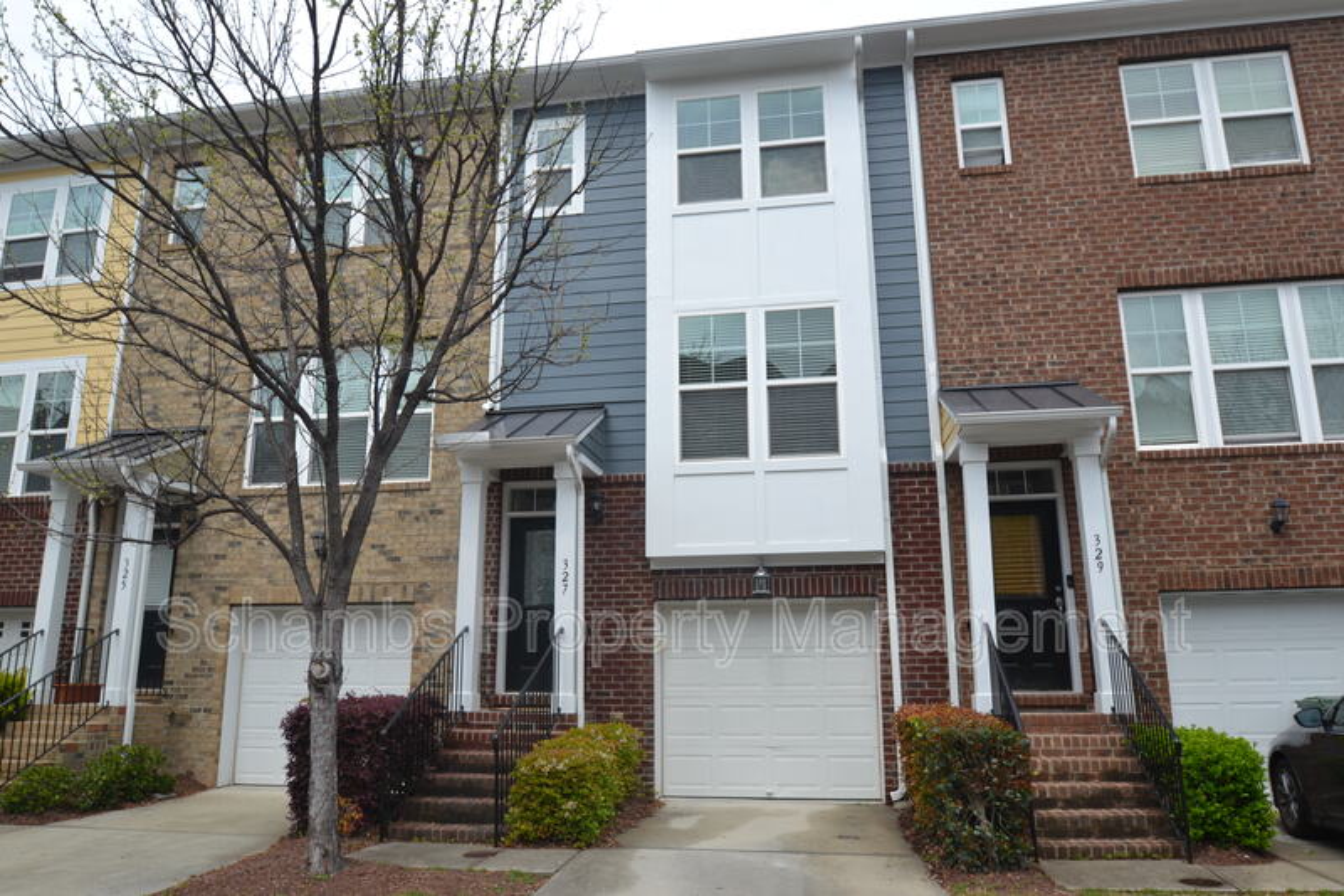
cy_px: 448
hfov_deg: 73.8
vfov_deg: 53.1
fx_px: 896
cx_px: 672
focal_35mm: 24
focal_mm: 16
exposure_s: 1/250
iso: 100
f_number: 8
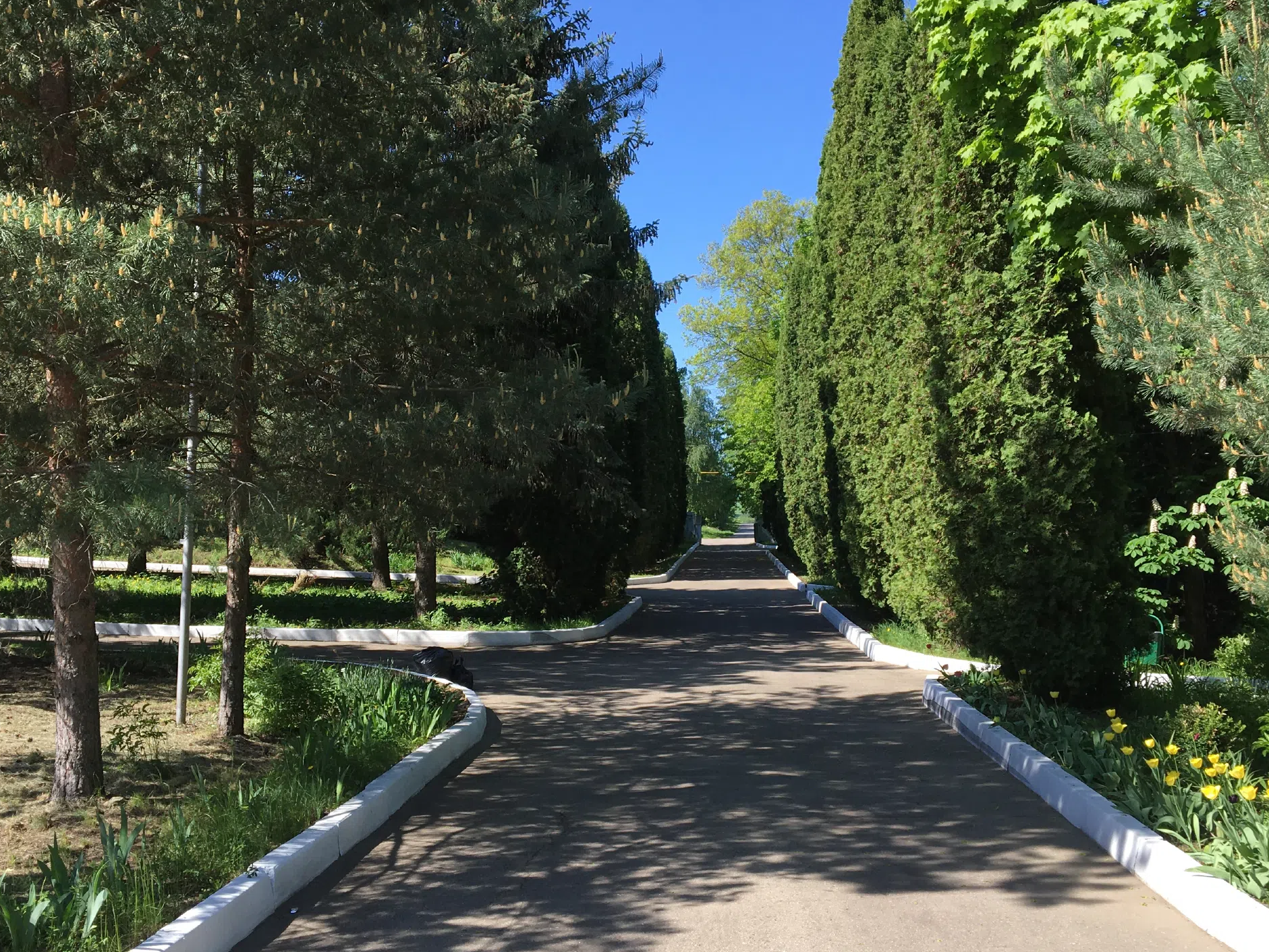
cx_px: 611
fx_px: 1356
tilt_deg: +2.7
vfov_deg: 38.7
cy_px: 480
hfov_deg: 50.1
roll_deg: +2.1
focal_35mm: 37
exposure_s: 1/668
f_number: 2.2
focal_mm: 4.15
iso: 25
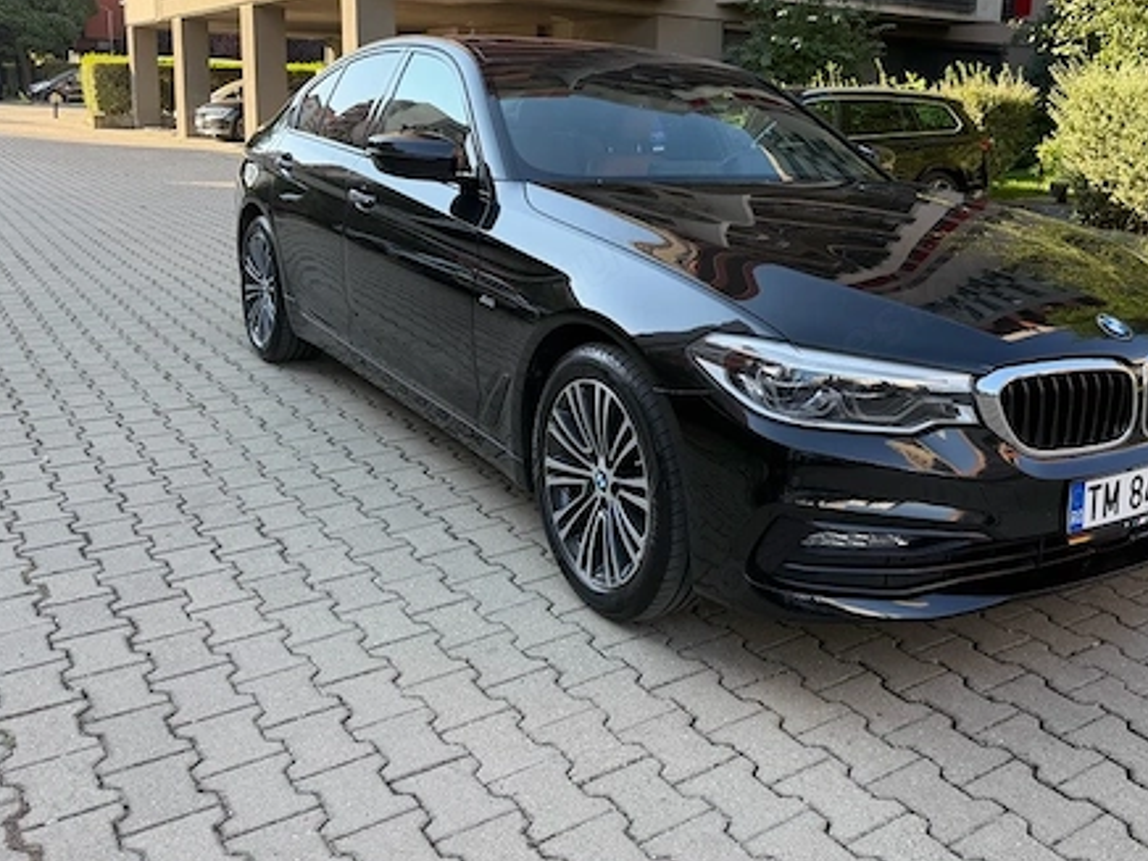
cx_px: 711
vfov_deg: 42.4
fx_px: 1094
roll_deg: -1.3
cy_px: 287
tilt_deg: -9.8
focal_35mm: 33
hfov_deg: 54.8
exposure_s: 1/722
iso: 100
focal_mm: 6.76
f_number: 1.78
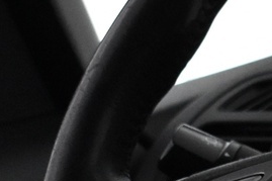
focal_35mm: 271
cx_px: 478
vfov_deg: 5.0
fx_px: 2046
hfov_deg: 7.4
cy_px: 263
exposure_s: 1/100
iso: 3200
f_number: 5
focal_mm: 30
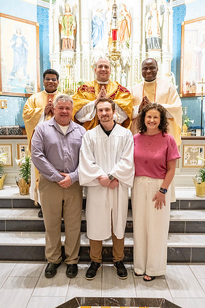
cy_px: 154
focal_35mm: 32
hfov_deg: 40.5
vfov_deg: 58.0
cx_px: 102
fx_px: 278
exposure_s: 1/60
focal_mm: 32.5
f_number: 7.1
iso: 5000
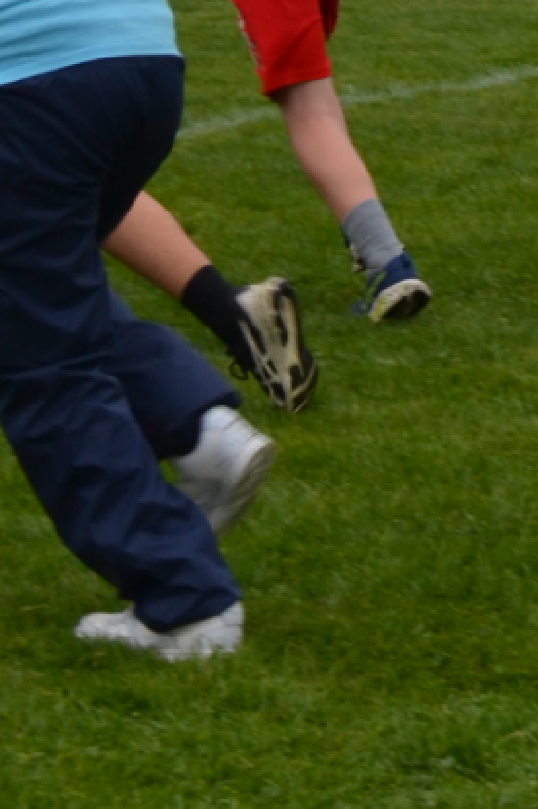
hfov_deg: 5.7
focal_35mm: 237
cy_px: -606
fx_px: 5321
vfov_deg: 8.4
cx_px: 1083
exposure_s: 1/200
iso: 100
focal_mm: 32
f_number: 8
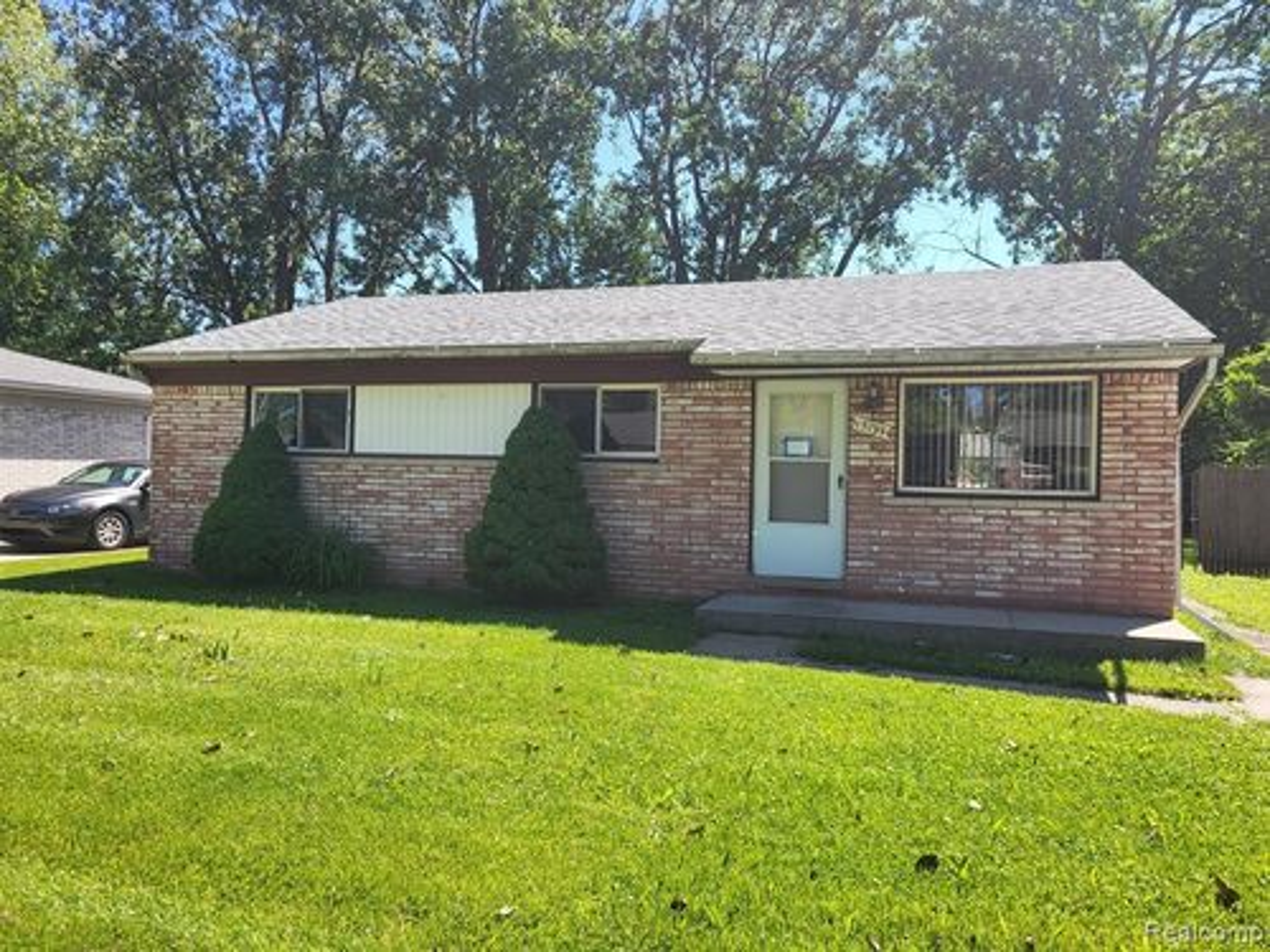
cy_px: 476
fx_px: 954
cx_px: 635
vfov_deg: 53.1
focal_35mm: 26
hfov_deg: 67.3
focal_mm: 5.4
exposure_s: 1/1073
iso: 40
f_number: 1.8
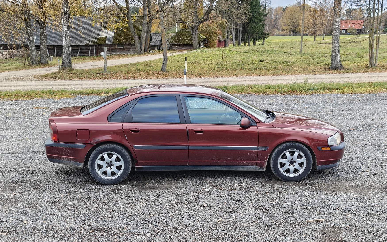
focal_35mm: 58
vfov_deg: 22.4
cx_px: 195
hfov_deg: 35.1
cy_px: 124
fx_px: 612
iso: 56
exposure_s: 1/100
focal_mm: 6.57
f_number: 1.68
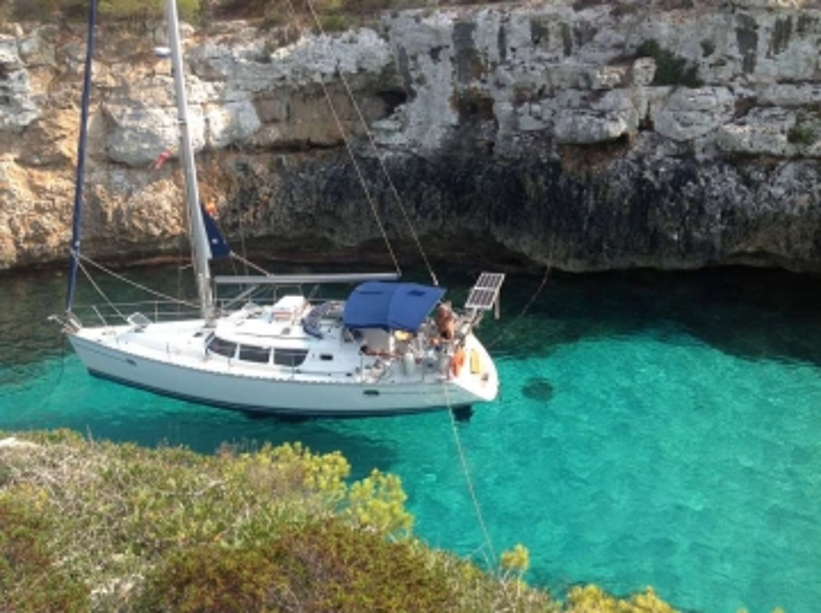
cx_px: 410
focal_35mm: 35
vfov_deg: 40.6
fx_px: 829
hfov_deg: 52.7
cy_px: 306
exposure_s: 1/775
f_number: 2.4
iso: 80
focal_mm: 4.28
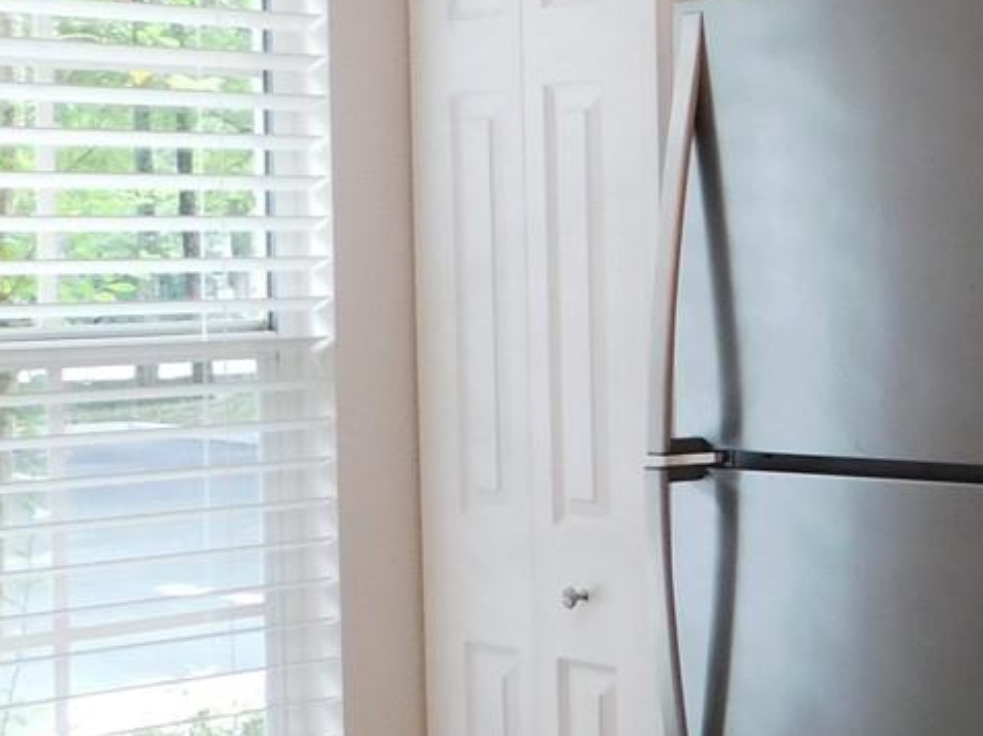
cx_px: 1559
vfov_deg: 19.1
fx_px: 2185
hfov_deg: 20.7
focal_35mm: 77
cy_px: 284
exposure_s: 1/30
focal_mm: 4
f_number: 3
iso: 200
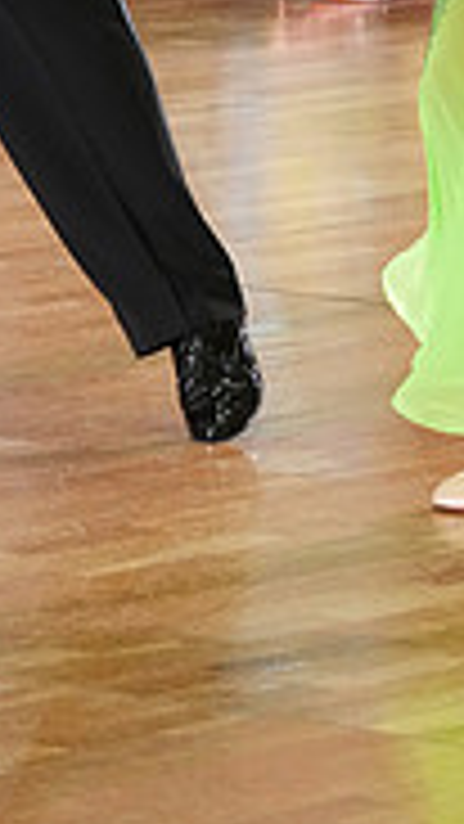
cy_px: -257
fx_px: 8111
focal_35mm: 371
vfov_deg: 5.8
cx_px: 309
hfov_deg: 3.3
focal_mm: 112
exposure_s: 1/200
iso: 3200
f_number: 5
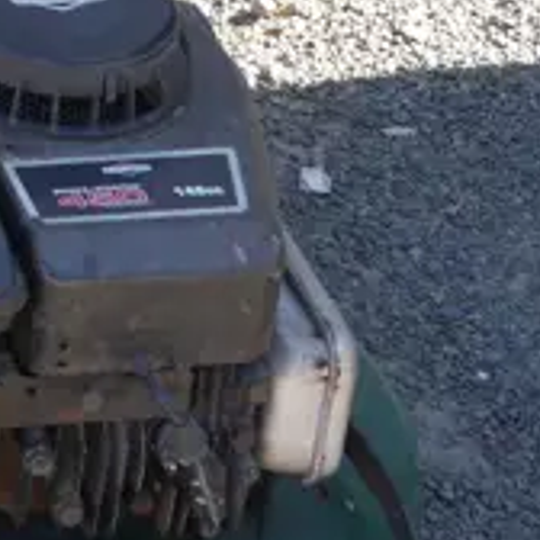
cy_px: -395
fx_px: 3424
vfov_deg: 8.7
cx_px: -481
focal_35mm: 194
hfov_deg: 8.6
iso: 200
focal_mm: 18
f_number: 5
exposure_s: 1/125
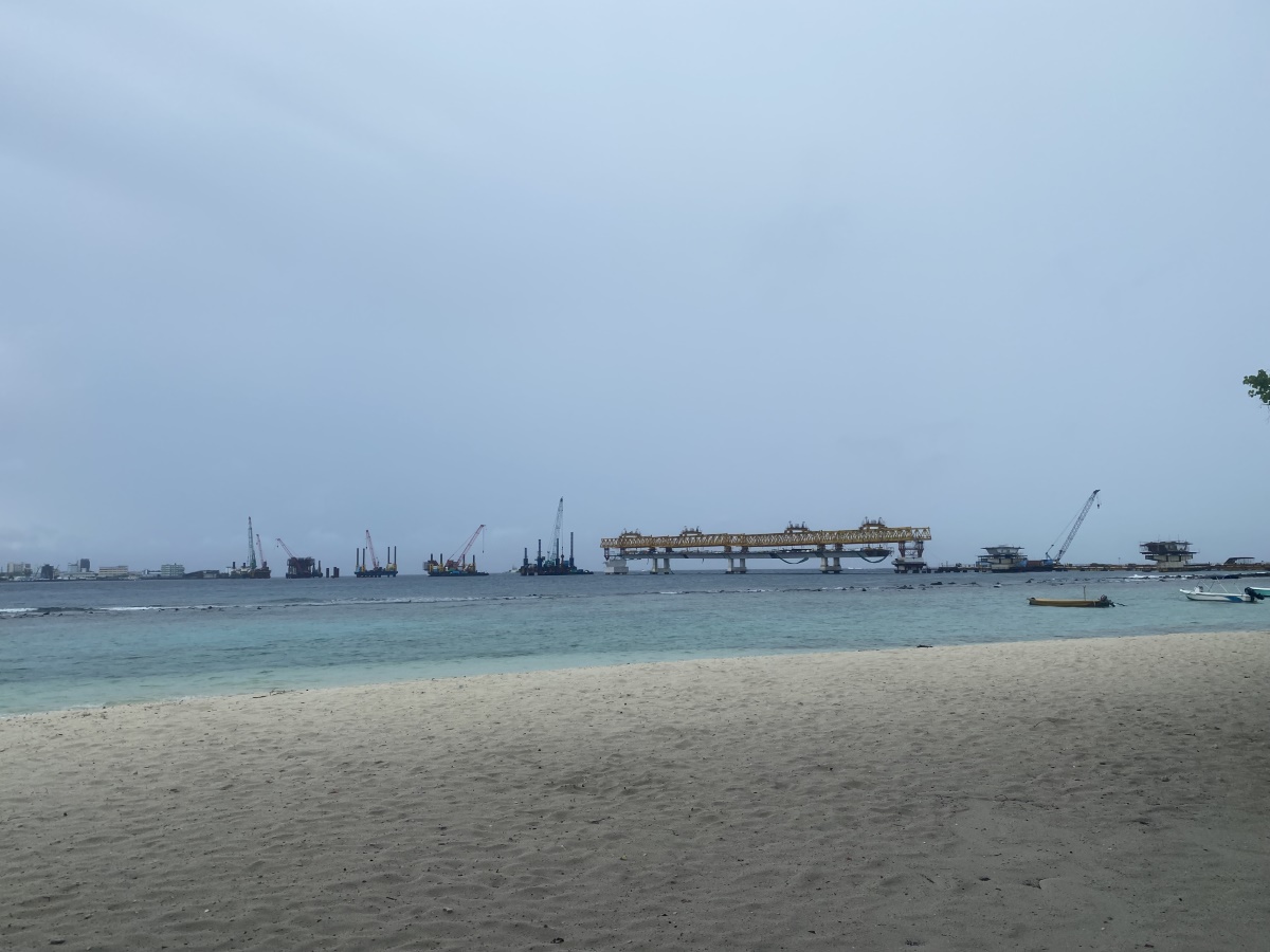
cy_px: 476
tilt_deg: +4.7
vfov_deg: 53.1
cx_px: 635
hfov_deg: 67.3
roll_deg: +1.0
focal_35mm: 26
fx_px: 954
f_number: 1.8
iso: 32
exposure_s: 1/793
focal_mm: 4.25
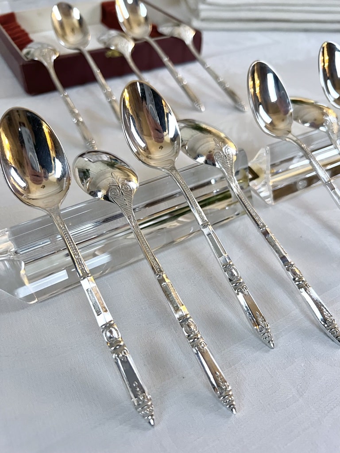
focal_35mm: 26
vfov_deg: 67.3
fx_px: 340
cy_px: 226
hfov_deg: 53.1
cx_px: 170
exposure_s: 1/50
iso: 200
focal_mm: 5.7
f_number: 1.5
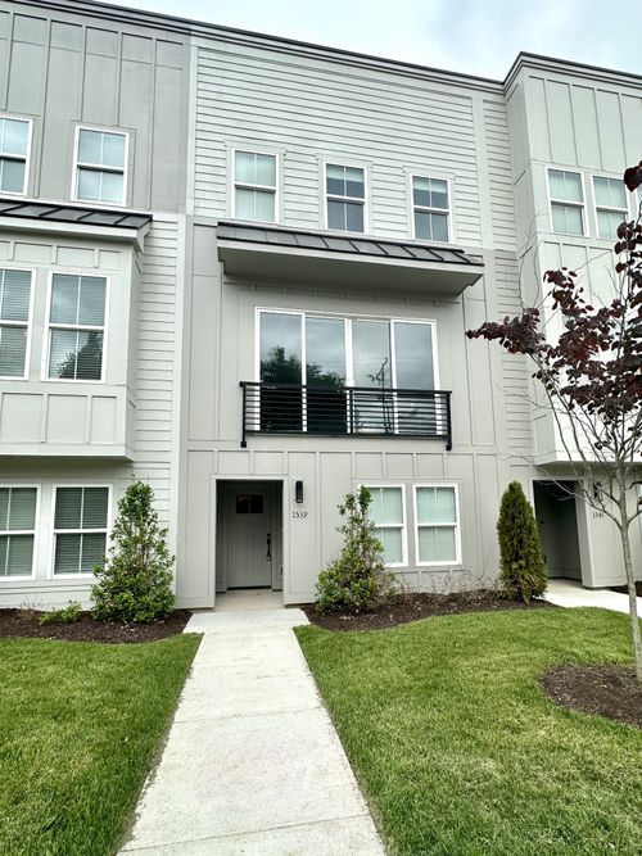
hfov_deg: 85.7
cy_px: 428
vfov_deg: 102.1
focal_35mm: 14
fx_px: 346
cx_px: 321
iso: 50
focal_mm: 2.22
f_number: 2.2
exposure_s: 1/1006
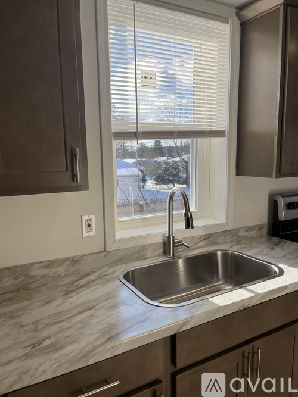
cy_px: 198
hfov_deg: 53.0
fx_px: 299
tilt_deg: -7.8
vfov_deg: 67.3
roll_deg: +1.0
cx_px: 149
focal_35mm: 26
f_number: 1.6
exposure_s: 1/727
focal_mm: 5.1
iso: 50
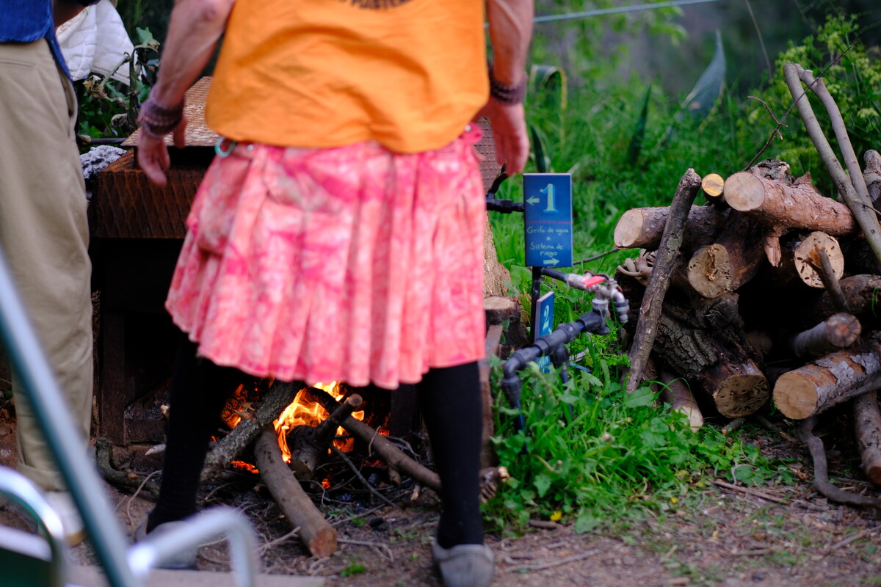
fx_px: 2056
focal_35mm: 84
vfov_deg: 16.3
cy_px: 294
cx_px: 440
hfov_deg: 24.2
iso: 320
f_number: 1.2
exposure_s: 1/850
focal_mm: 56
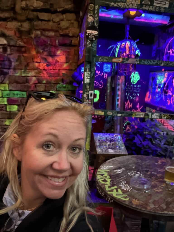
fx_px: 201
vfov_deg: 60.0
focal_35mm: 30
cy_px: 116
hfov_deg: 46.8
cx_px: 87
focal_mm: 2.71
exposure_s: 1/17
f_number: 1.9
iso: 1000
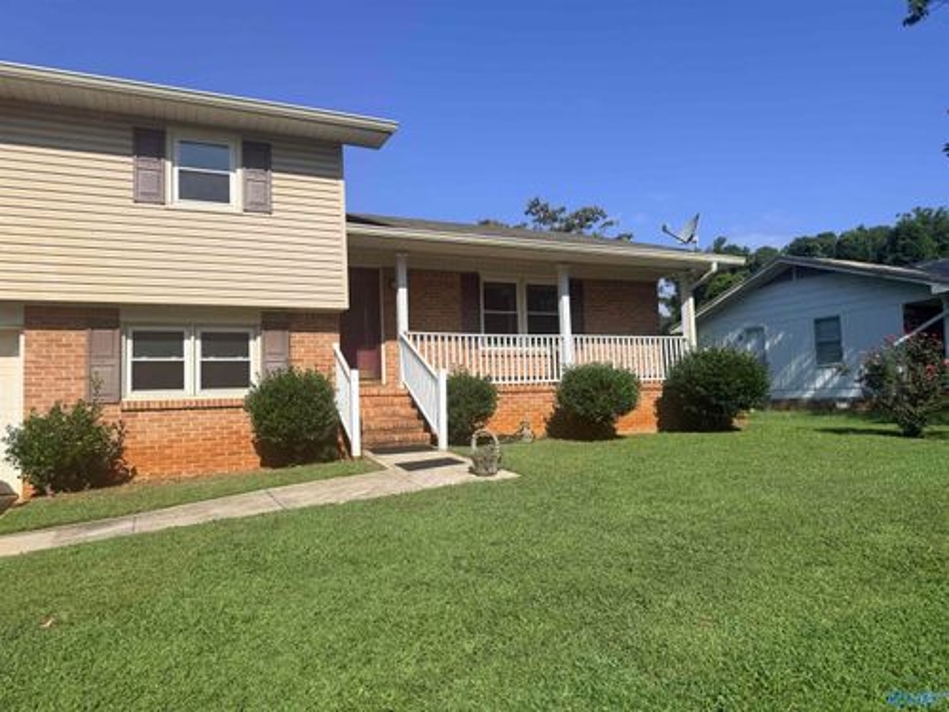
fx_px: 658
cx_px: 474
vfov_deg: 56.8
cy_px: 356
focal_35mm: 24
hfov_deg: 71.6
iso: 80
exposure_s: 1/6173
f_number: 1.78
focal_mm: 6.76
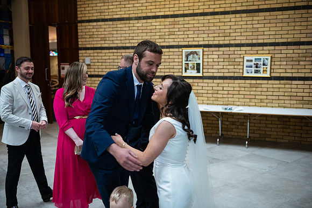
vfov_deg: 36.9
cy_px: 104
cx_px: 156
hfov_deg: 53.1
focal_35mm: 36
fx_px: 312
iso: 800
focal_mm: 36
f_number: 3.5
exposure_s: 1/160
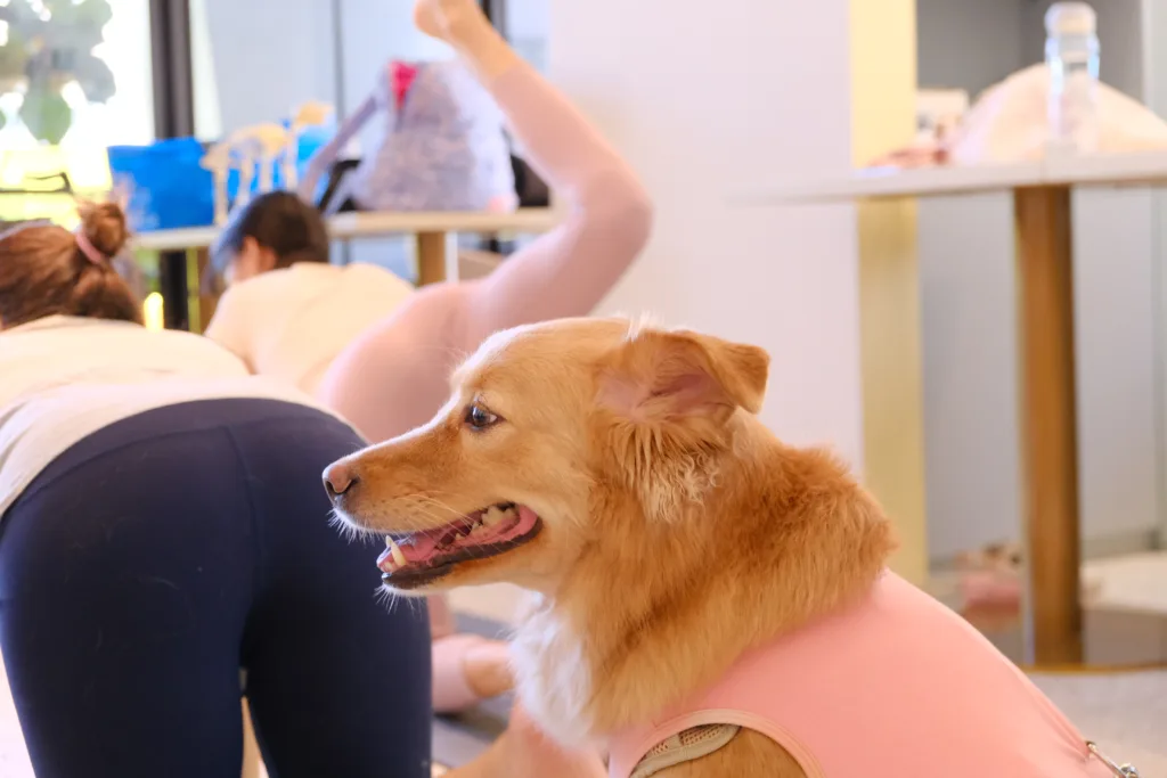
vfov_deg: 22.3
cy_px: 389
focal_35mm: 61
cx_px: 584
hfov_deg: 32.9
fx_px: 1978
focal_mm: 40.7
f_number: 4
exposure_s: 1/160
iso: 5000
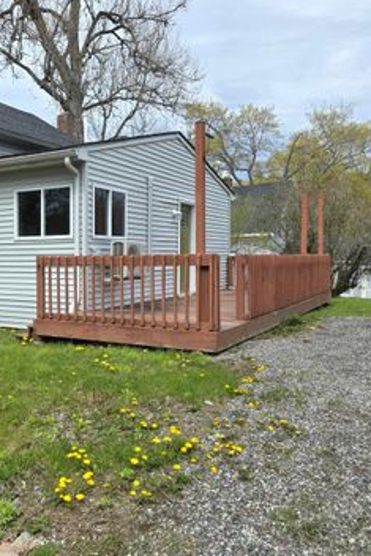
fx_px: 525
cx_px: 25
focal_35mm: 34
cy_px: 274
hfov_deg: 36.1
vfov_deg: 55.8
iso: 80
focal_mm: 6.3
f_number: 1.7
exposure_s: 1/10000
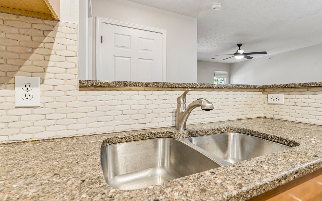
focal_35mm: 18
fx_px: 158
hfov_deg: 90.6
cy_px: 96
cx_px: 182
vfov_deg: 65.0
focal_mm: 14
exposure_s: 1/6
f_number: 5.6
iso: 200
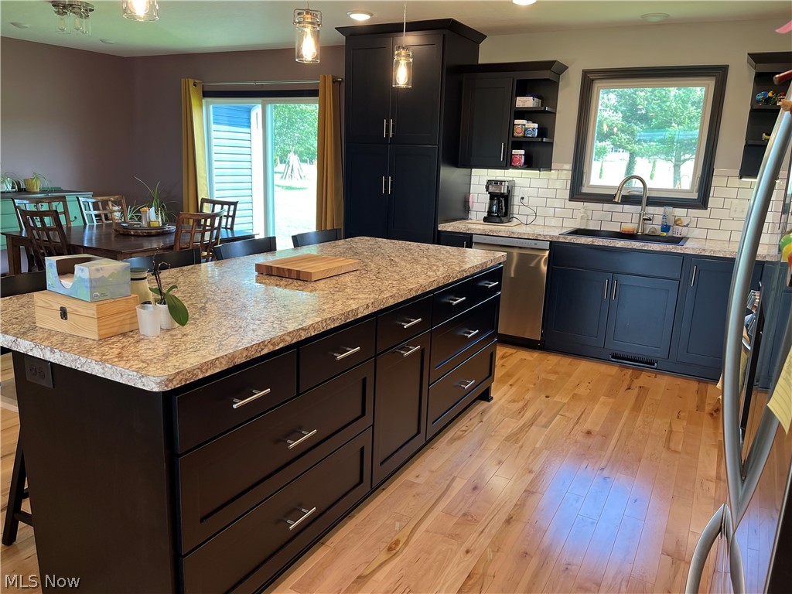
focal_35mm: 26
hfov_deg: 67.3
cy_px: 297
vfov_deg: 53.1
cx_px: 396
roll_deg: -2.4
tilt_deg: -13.1
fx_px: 595
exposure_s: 1/120
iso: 125
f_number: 1.6
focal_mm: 5.1
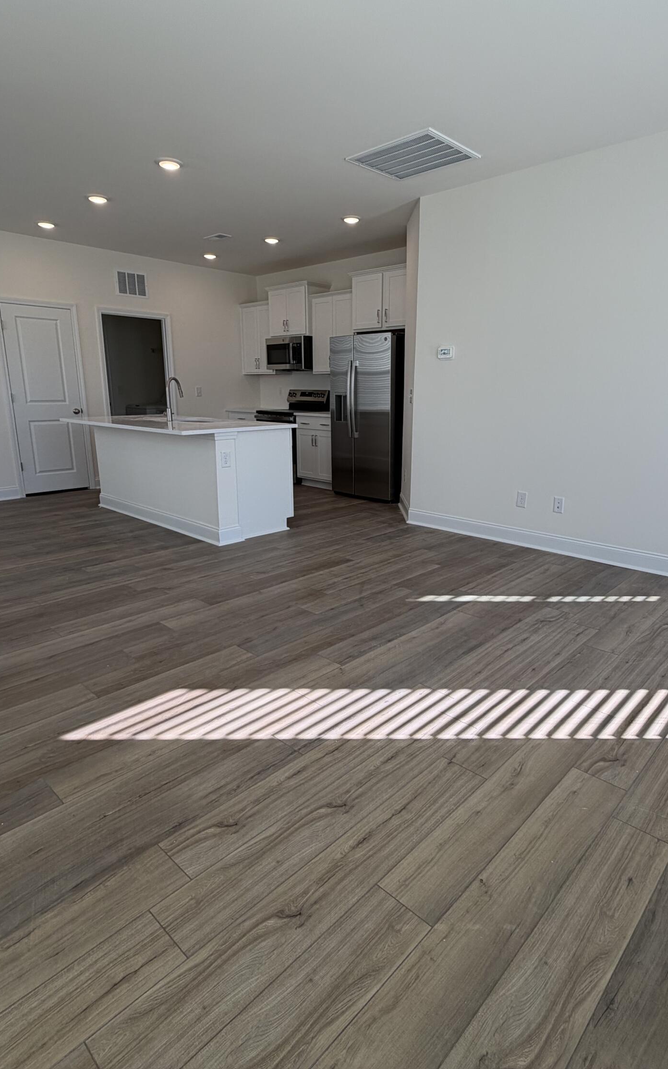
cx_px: 370
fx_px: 583
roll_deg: +0.0
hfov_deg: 59.5
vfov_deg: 85.1
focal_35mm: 20
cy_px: 529
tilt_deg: -14.4
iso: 32
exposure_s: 1/120
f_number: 2.2
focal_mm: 2.22
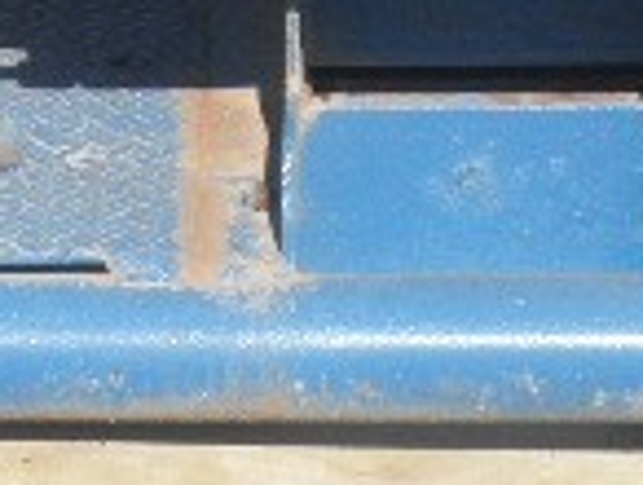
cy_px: -353
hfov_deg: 7.6
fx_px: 4800
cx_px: 40
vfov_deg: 5.7
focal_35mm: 258
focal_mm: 10.5
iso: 64
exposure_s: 1/100
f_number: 10.7
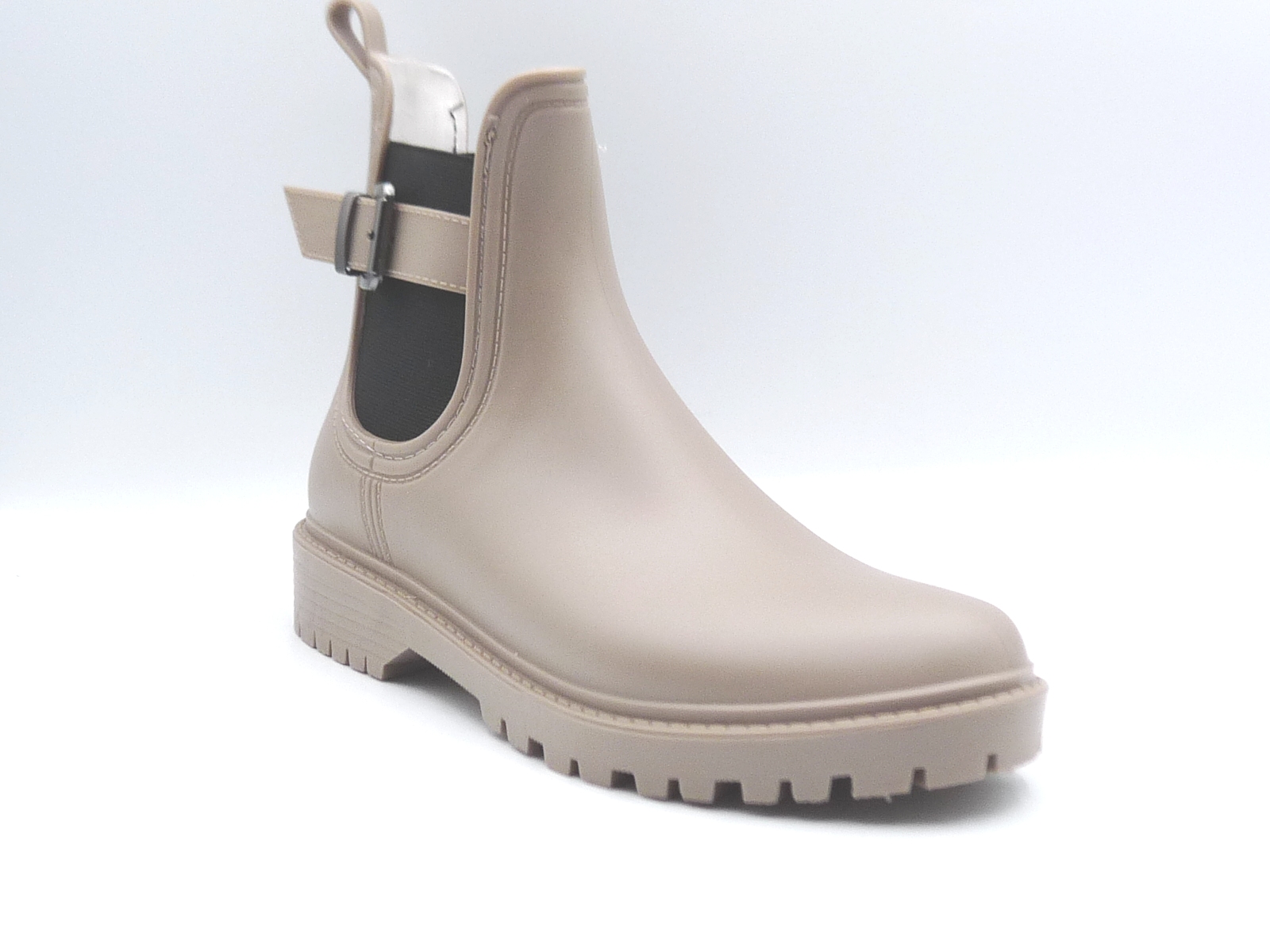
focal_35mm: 50
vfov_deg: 29.1
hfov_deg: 38.2
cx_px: 635
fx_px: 1834
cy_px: 476
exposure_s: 1/200
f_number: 4
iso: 100
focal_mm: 5
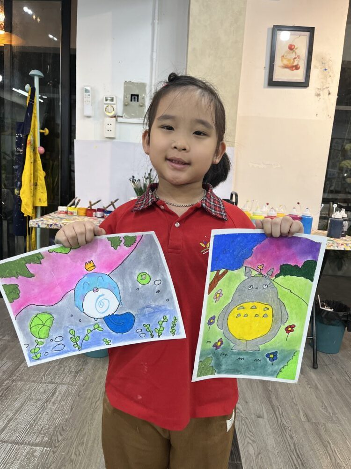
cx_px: 176
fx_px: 352
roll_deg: -3.4
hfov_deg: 53.1
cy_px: 234
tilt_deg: -10.5
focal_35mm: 26
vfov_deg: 67.3
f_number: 1.6
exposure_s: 1/100
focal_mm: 5.1
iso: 125
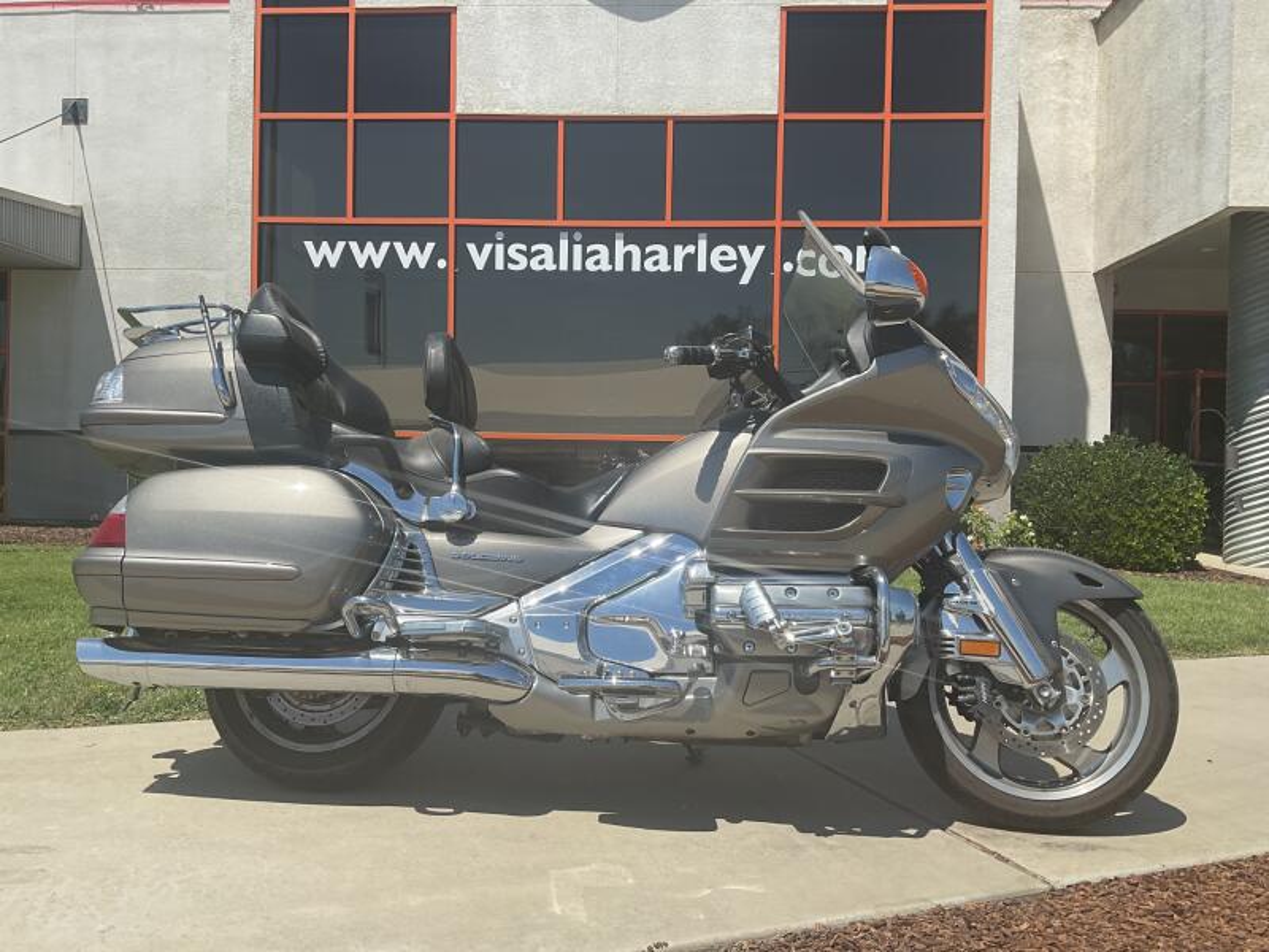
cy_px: 476
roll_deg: -0.6
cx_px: 634
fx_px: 1063
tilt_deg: +0.2
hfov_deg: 61.7
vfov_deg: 48.2
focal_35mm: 29
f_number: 1.8
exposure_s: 1/2538
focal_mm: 3
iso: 16
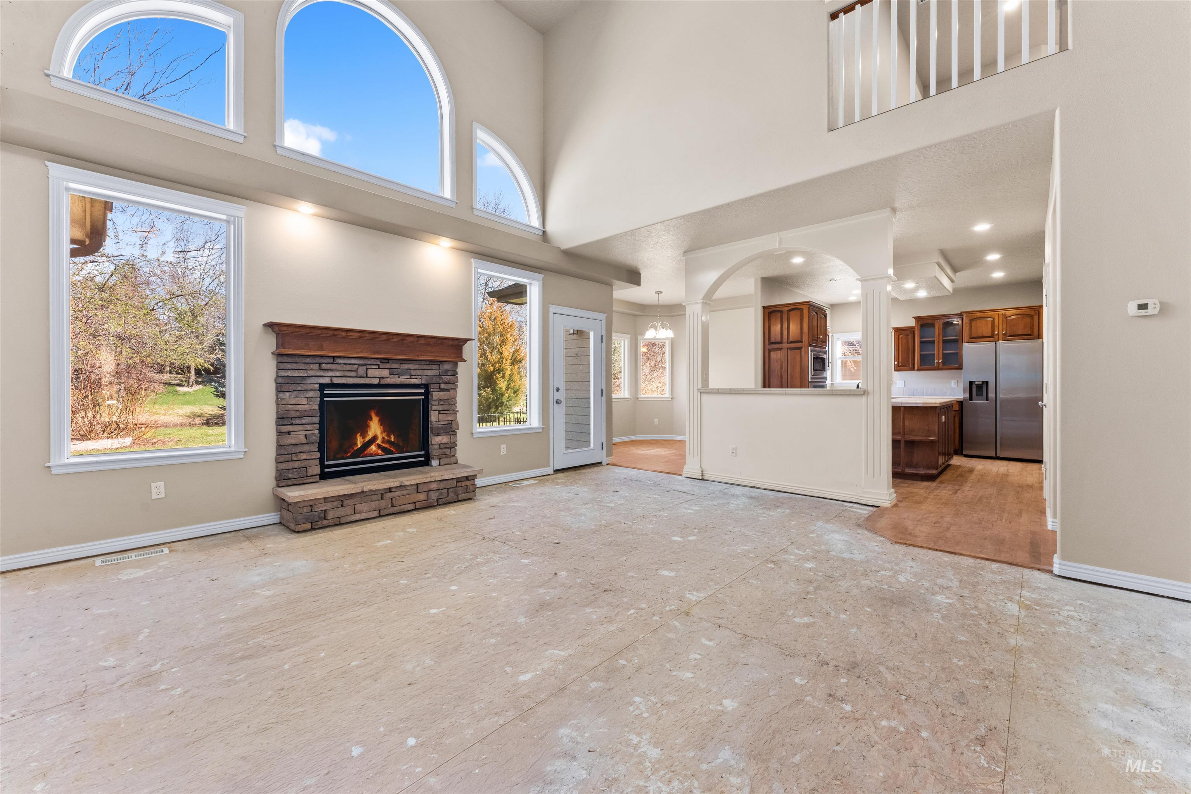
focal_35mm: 14
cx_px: 596
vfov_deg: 81.2
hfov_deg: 104.3
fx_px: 463
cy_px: 397
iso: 800
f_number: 11
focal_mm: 14
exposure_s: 1/5
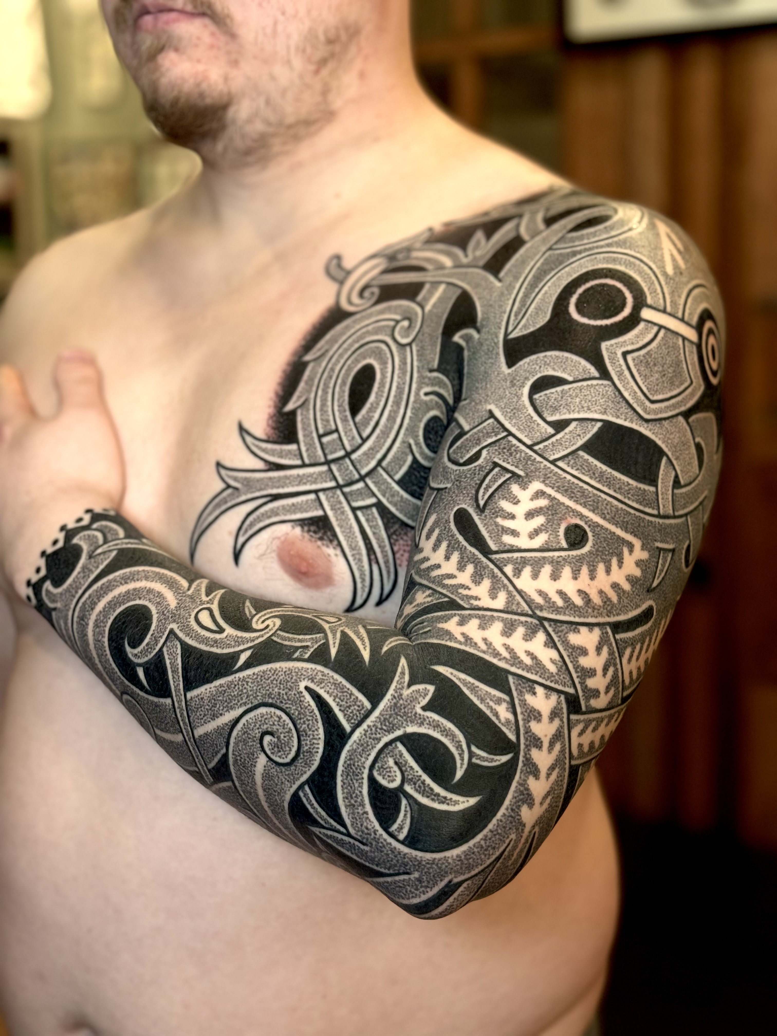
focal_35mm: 52
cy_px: 518
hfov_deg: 28.0
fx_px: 1556
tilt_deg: -8.5
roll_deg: +0.4
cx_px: 388
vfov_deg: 36.8
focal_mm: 5.96
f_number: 1.6
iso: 160
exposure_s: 1/33
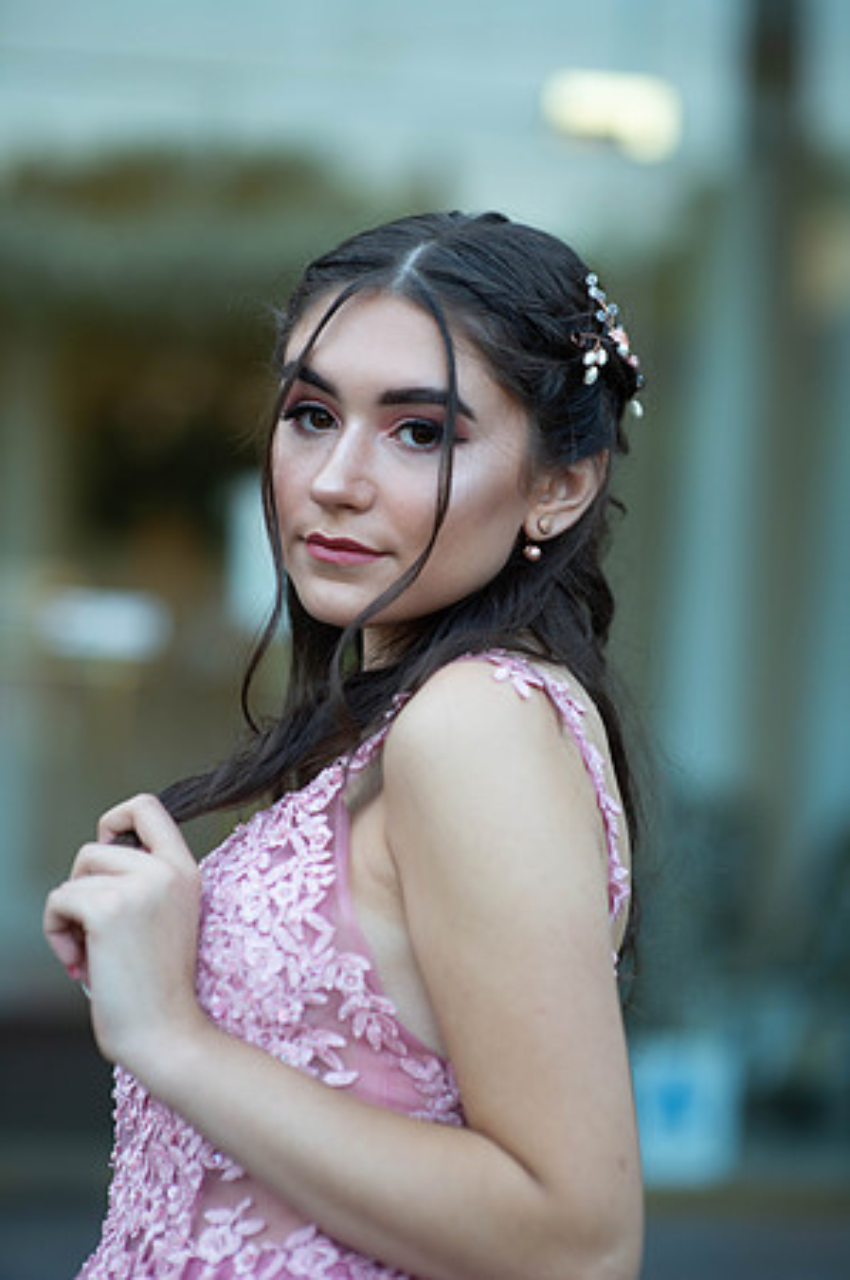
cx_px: 425
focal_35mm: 85
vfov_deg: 23.9
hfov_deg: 16.0
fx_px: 3017
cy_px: 640
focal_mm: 85
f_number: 2
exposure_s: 1/640
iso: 250
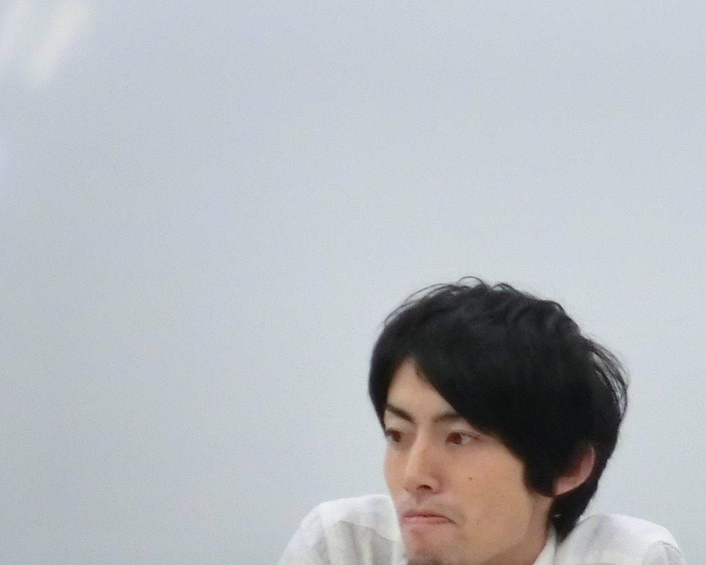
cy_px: 630
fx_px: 2570
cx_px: 1101
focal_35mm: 123
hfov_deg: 14.5
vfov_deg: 12.3
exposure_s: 1/125
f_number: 3.9
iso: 320
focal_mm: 6.67
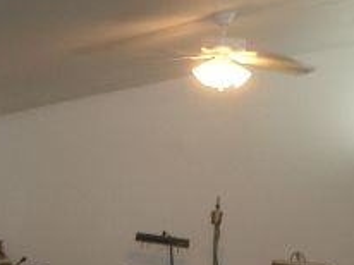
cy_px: 341
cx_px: 256
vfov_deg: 13.1
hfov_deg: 18.0
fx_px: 1113
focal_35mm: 109
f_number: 2.6
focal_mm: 5.8
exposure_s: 1/40
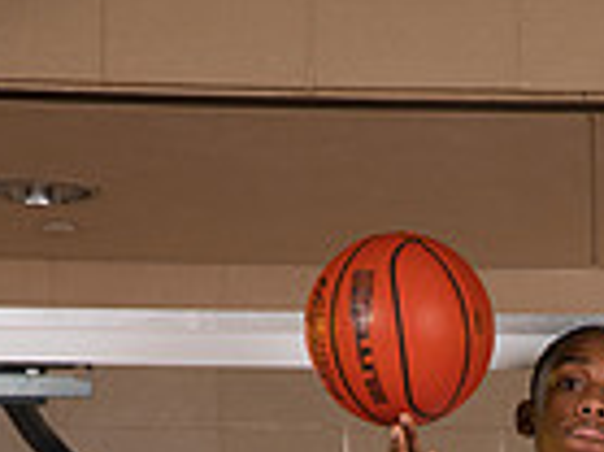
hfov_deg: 9.6
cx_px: 591
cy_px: 965
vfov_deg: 6.9
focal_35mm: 206
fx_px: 3591
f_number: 7.1
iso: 320
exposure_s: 1/320
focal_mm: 66
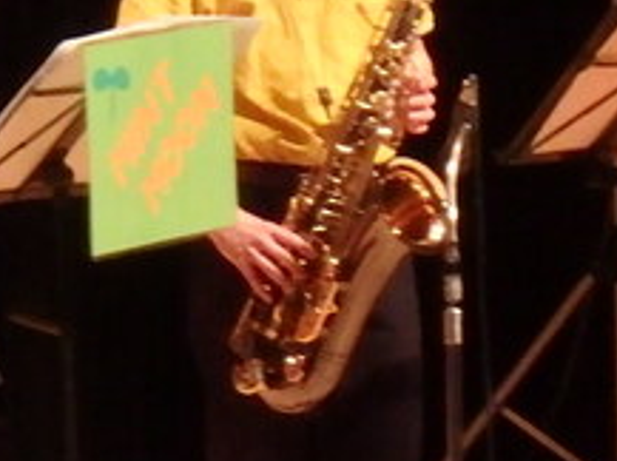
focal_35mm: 351
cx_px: -572
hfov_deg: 5.5
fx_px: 6246
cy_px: 492
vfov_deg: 4.2
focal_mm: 13.6
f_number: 5.1
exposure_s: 1/50
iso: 800
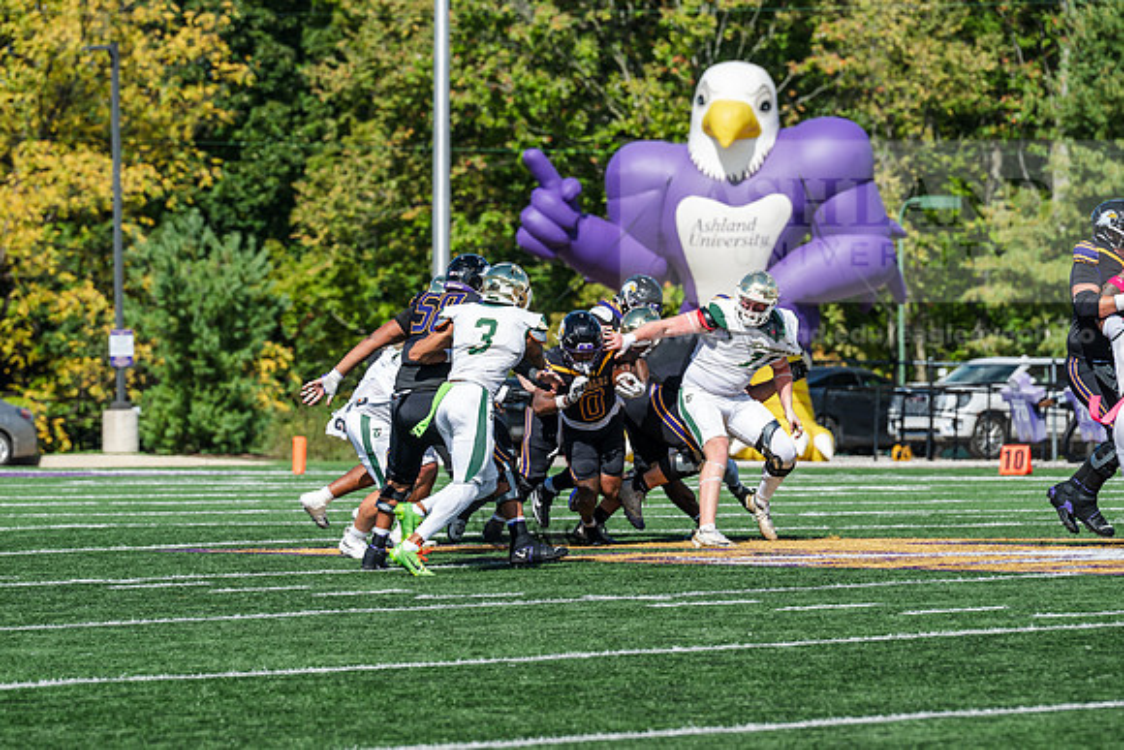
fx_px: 7042
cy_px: 403
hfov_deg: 9.1
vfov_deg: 6.1
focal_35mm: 226
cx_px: 500
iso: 40
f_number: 5.6
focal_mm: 200
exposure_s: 1/320
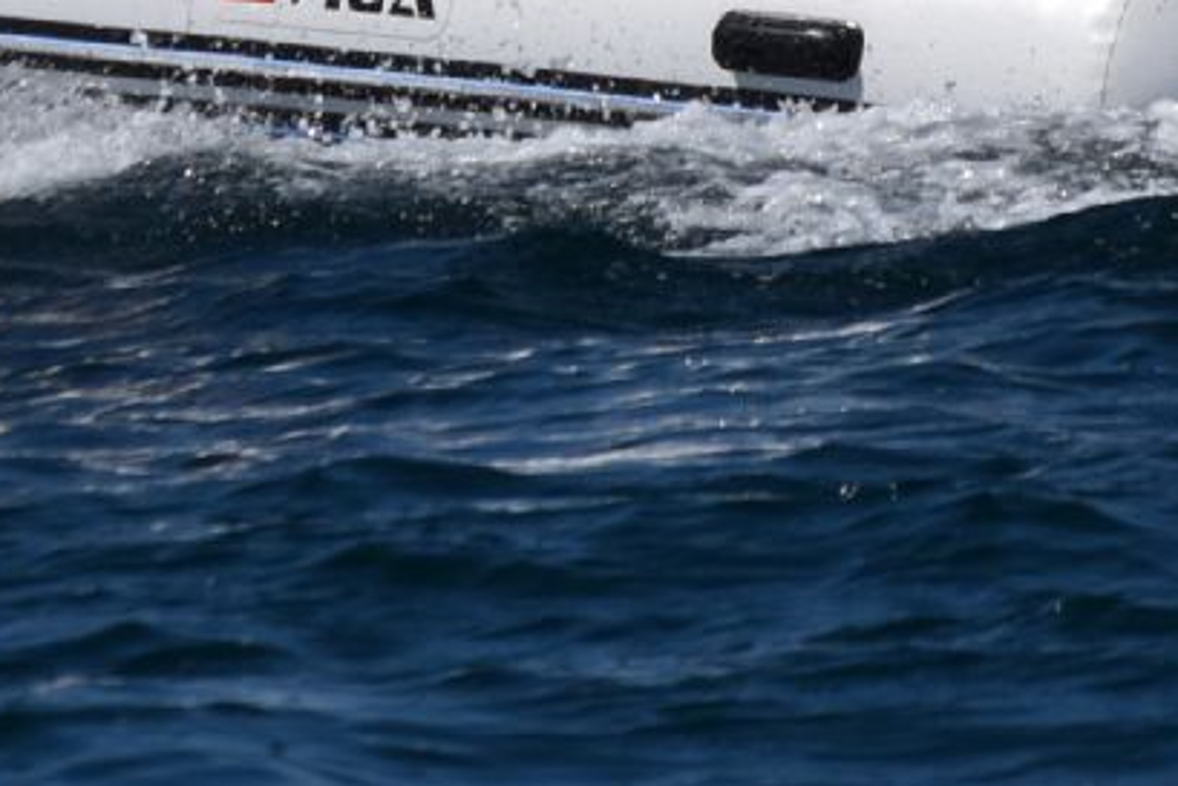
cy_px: -808
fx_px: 38046
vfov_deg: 1.2
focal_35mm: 1162
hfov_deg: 1.8
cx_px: 196
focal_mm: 165
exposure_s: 1/2000
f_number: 8
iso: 280
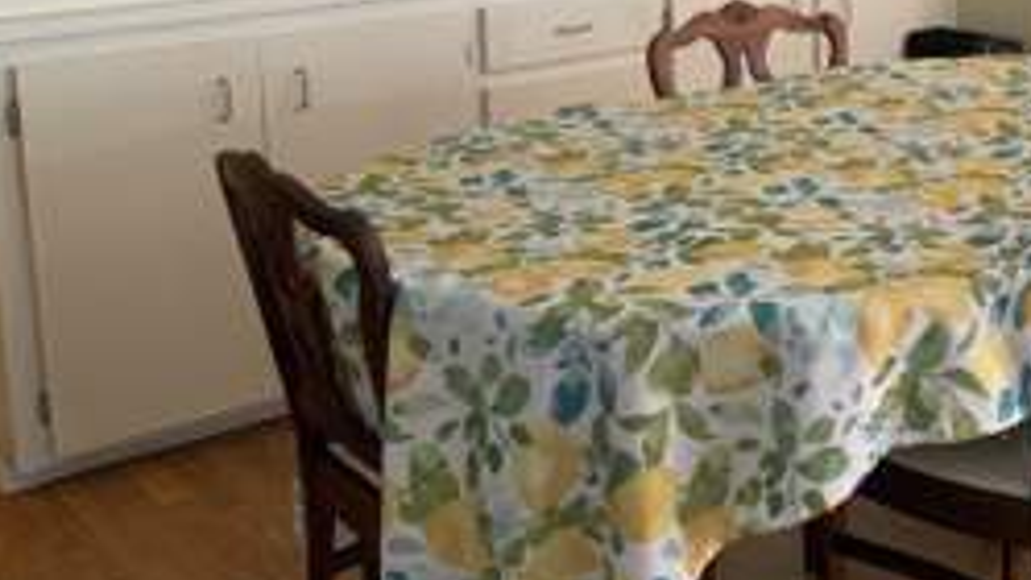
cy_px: 58
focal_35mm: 61
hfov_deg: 33.4
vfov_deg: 19.4
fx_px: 1667
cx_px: 824
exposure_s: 1/60
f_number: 1.8
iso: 160
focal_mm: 3
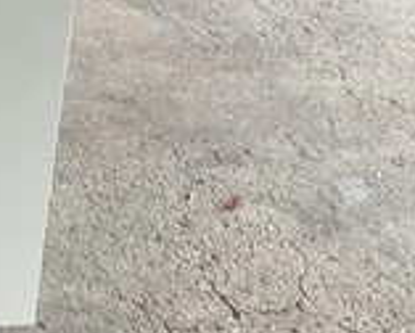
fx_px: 885
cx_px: -106
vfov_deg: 21.2
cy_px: 95
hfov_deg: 23.7
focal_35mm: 72
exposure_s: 1/60
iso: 40
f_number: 1.8
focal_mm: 3
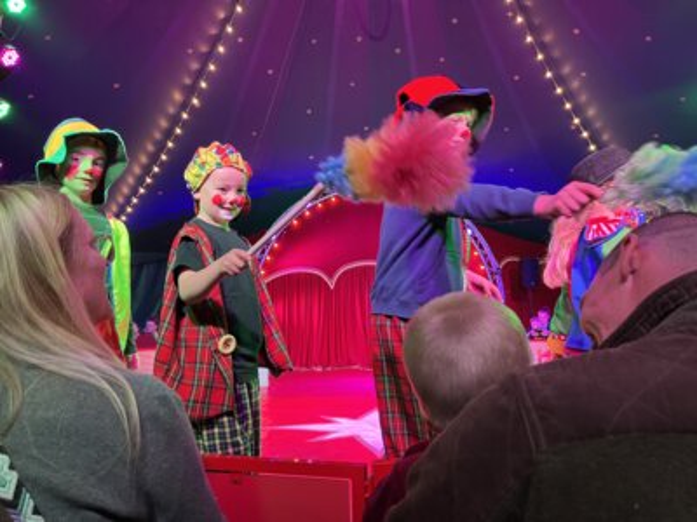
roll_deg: +0.8
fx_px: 524
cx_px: 348
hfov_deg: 67.3
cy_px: 261
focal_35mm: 26
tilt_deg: +7.3
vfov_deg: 53.1
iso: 250
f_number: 1.6
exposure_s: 1/50
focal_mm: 5.1
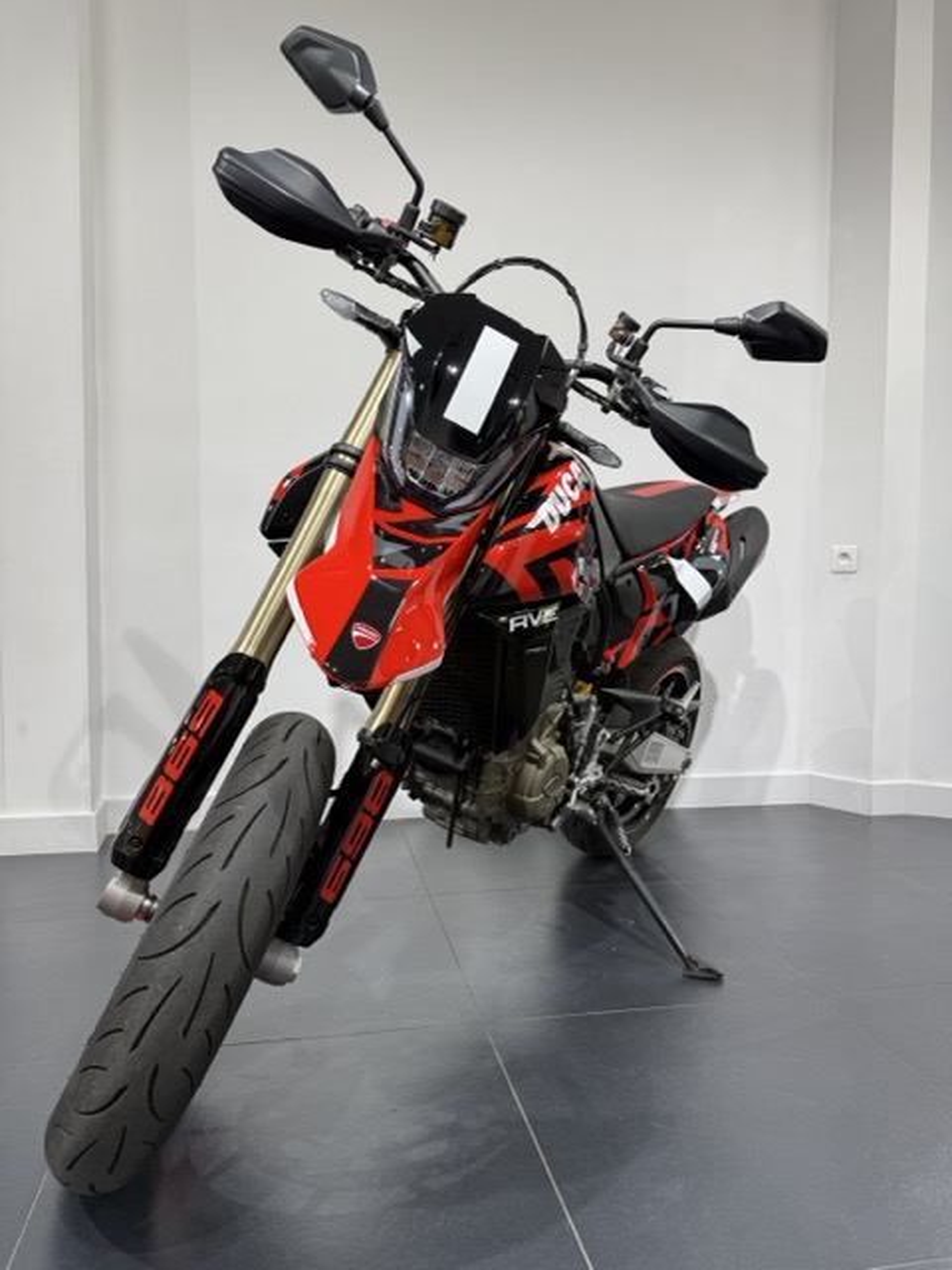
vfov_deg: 71.6
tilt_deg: -4.3
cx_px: 476
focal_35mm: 24
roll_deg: -1.9
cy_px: 635
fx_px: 880
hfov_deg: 56.8
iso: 100
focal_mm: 6.76
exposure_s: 1/100
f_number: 1.78
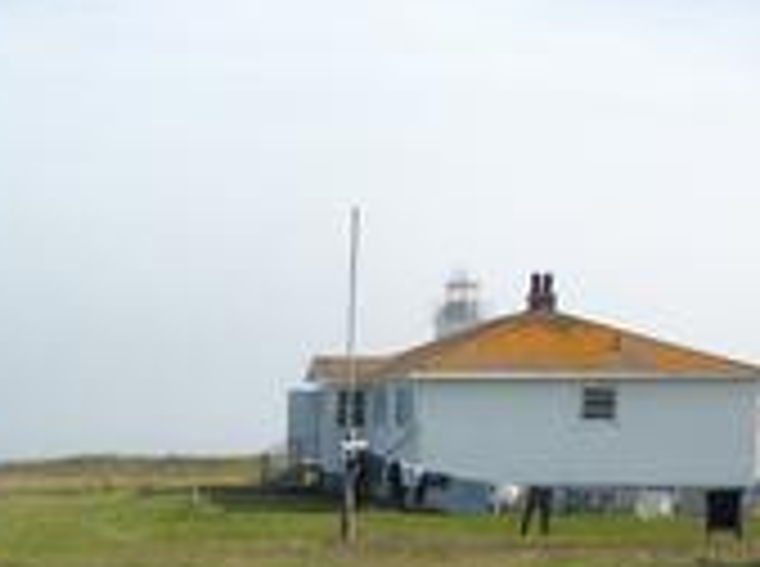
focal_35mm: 79
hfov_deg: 23.8
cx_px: 27
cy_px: 518
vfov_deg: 18.3
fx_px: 1731
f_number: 10
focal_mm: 6.6
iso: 64
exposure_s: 1/92.1
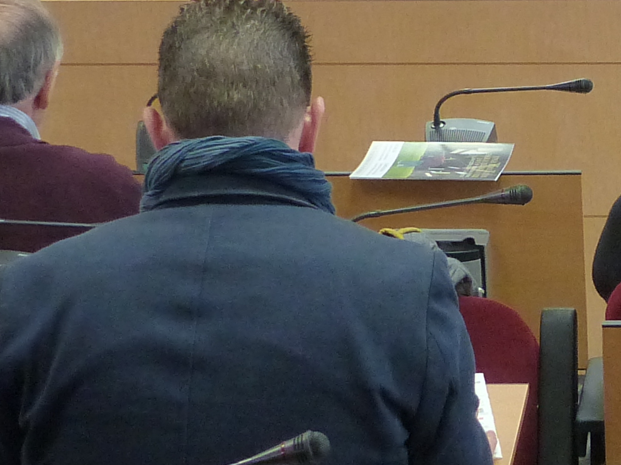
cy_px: 72
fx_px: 2762
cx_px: 646
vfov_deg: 9.6
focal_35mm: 154
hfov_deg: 12.6
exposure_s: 1/60
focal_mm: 6.8
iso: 400
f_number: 2.8
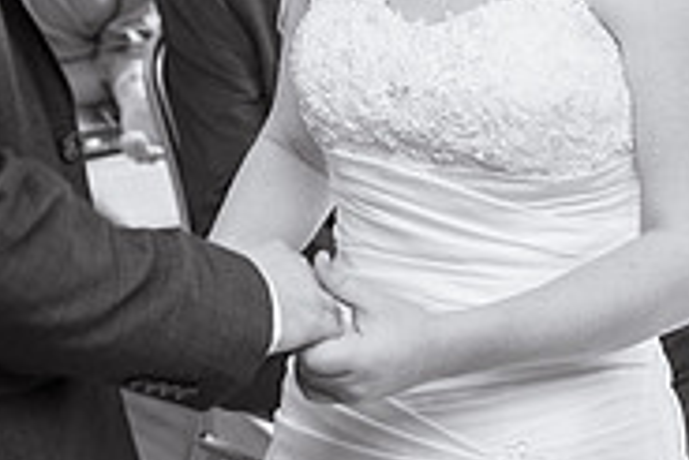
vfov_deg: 9.5
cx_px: 391
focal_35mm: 143
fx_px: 2739
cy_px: -13
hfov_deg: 14.3
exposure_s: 1/80
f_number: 2.5
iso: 160
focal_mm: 35
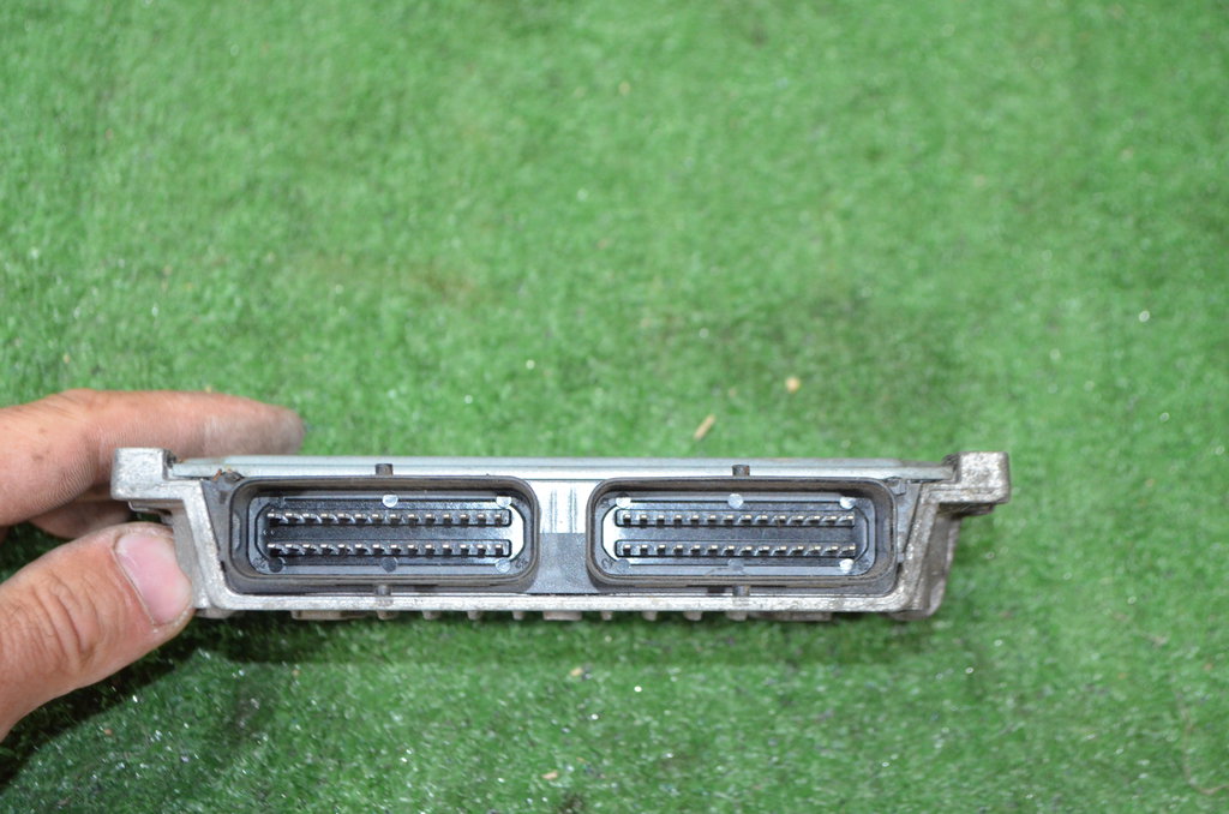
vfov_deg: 22.5
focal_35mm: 60
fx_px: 2044
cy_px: 407
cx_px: 614
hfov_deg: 33.5
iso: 2000
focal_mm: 40
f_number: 5.3
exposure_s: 1/60
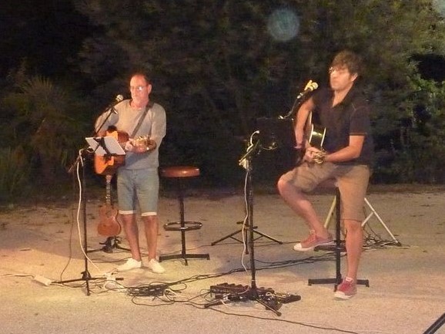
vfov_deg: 28.5
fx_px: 655
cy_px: 167
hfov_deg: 37.5
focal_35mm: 51
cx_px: 222
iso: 1000
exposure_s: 1/8
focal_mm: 4.7
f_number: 3.4
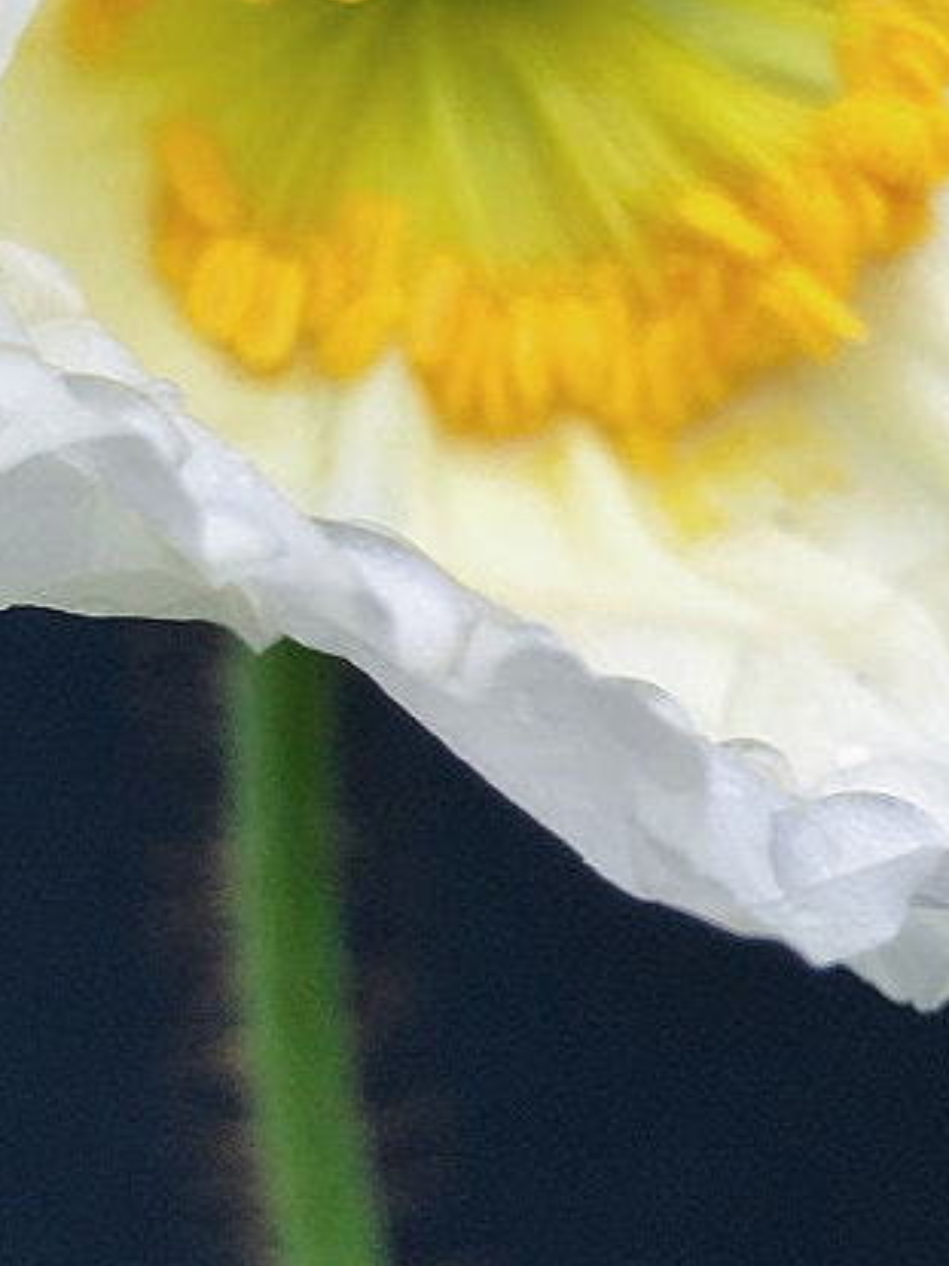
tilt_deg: -28.5
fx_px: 3950
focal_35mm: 108
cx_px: 558
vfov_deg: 18.2
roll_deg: +9.6
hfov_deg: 13.7
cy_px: 586
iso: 32
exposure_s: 1/100
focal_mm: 4
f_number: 1.8
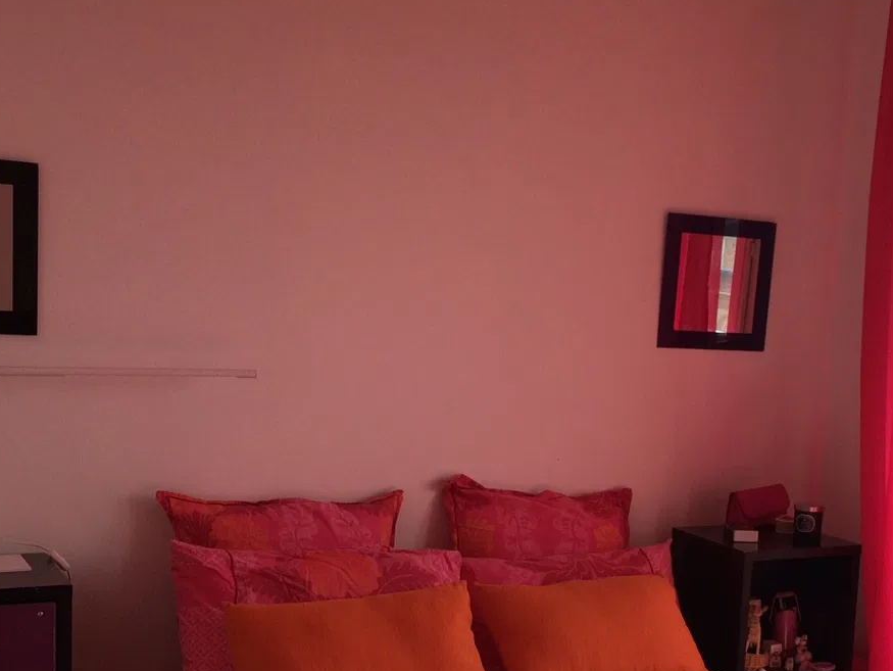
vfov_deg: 27.3
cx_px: 589
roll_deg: -2.4
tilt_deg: -9.5
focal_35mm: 53
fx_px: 1368
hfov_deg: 35.8
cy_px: 472
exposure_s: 1/326
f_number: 2.2
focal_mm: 4.15
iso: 32
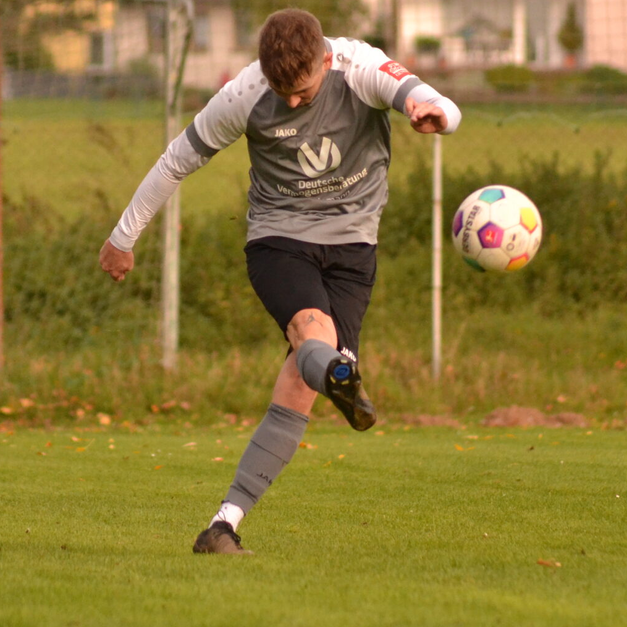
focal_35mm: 627
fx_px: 12850
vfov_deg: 2.8
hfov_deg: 2.8
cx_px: 270
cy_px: 262
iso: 1600
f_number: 4.8
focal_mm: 195
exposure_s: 1/3200
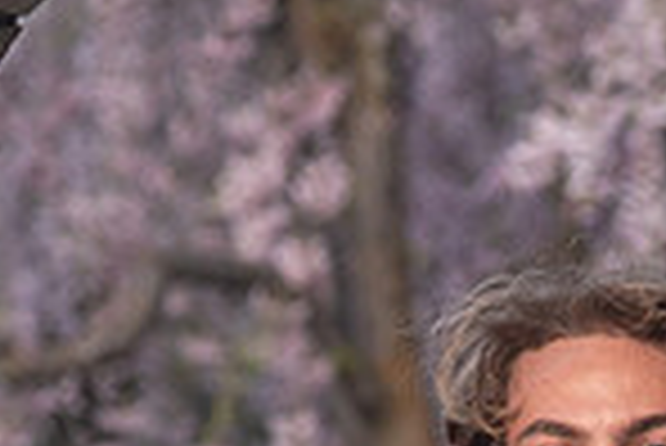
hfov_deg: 4.4
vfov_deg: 2.9
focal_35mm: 471
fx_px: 8722
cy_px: 678
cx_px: 616
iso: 500
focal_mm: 120
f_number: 4.5
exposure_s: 1/125
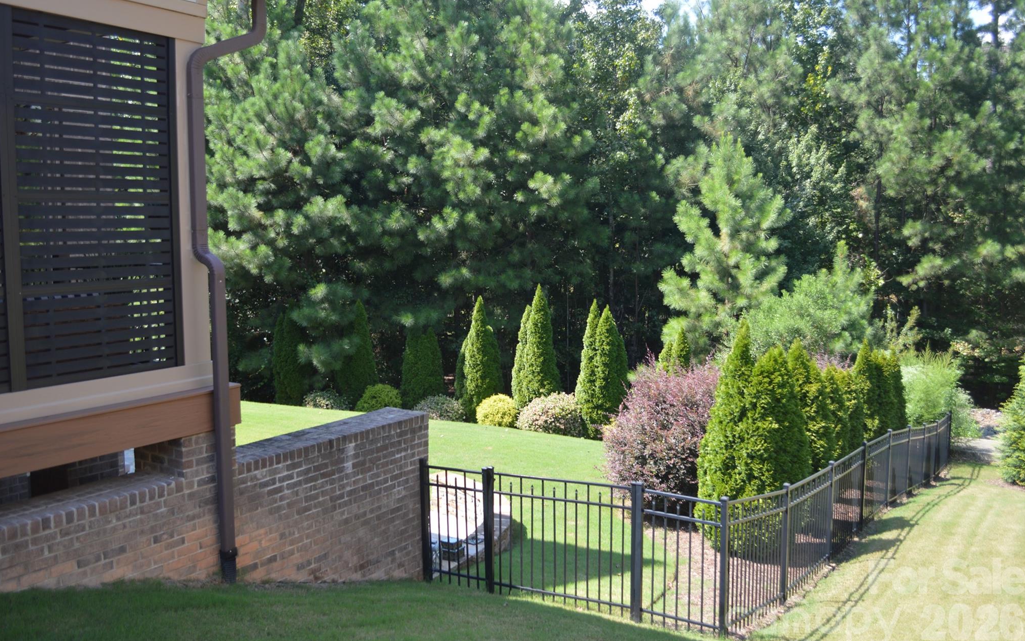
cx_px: 510
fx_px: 866
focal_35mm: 31
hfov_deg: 61.2
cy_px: 313
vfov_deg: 40.6
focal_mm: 20
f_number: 3.8
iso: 100
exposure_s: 1/160
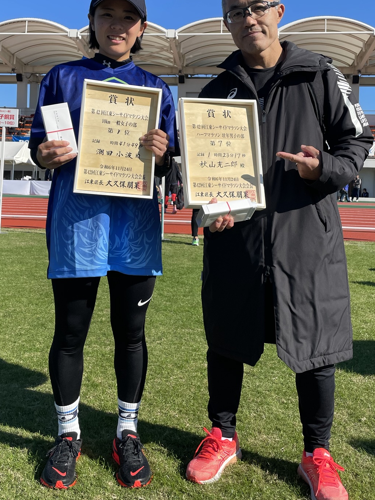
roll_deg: -0.8
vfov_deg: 48.2
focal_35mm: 38
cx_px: 177
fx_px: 549
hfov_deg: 37.7
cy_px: 170
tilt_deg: +1.7
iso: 32
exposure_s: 1/3205
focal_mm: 4.2
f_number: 1.6
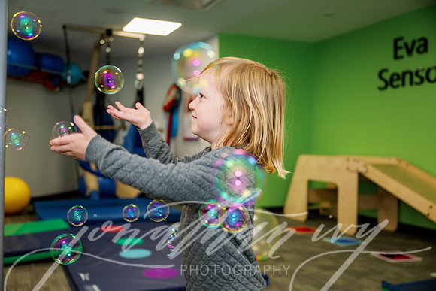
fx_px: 460
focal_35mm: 38
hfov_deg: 50.7
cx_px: 218
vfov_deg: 35.1
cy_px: 146
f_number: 2.8
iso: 1250
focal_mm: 38
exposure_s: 1/200
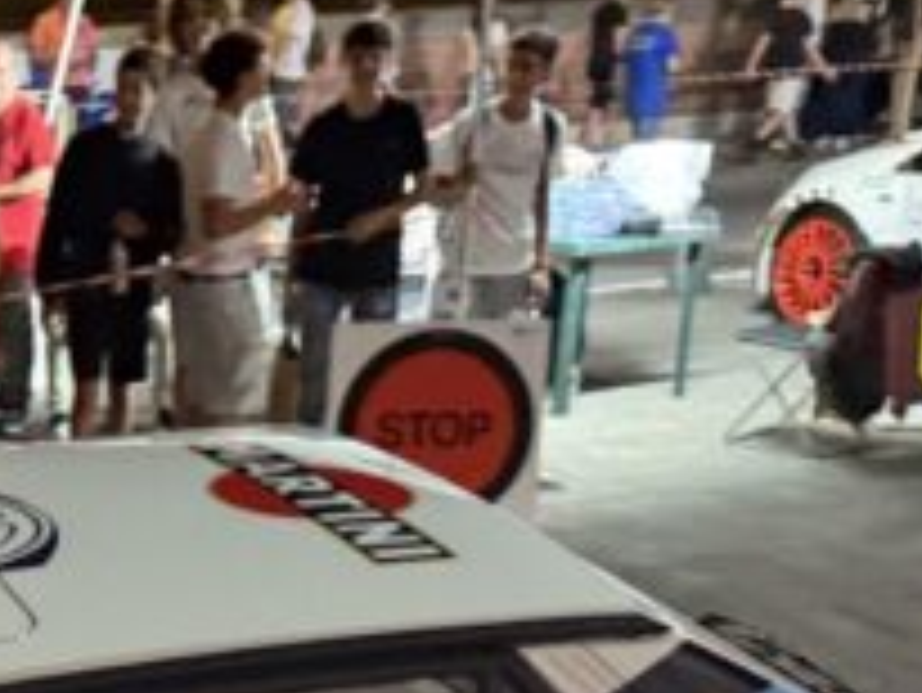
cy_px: 936
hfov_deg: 23.8
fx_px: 1999
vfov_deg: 18.2
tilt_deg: -23.0
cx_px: -171
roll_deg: +3.4
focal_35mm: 75
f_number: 1.78
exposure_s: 1/33
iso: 800
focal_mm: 6.76
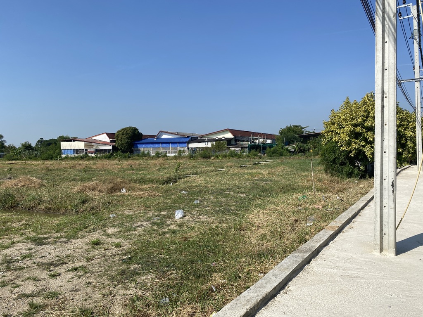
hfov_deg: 67.3
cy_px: 158
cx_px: 212
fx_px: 318
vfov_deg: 53.1
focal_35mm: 26
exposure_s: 1/3846
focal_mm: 4.25
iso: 32
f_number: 1.8
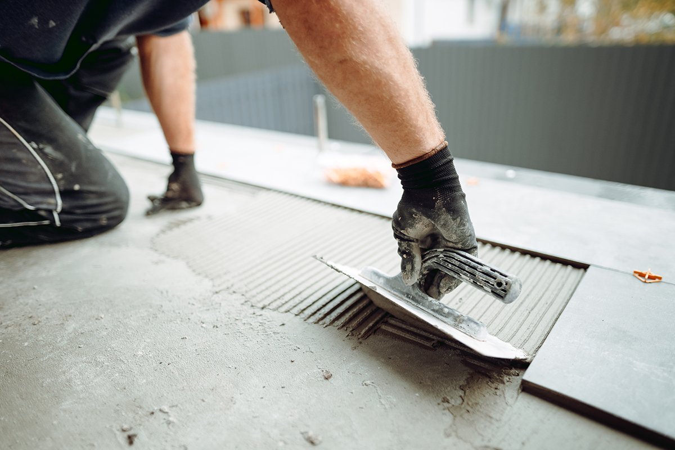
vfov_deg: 53.1
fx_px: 450
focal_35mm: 24
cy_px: 225
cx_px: 338
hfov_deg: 73.7
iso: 320
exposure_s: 1/1250
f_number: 1.4
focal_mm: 24
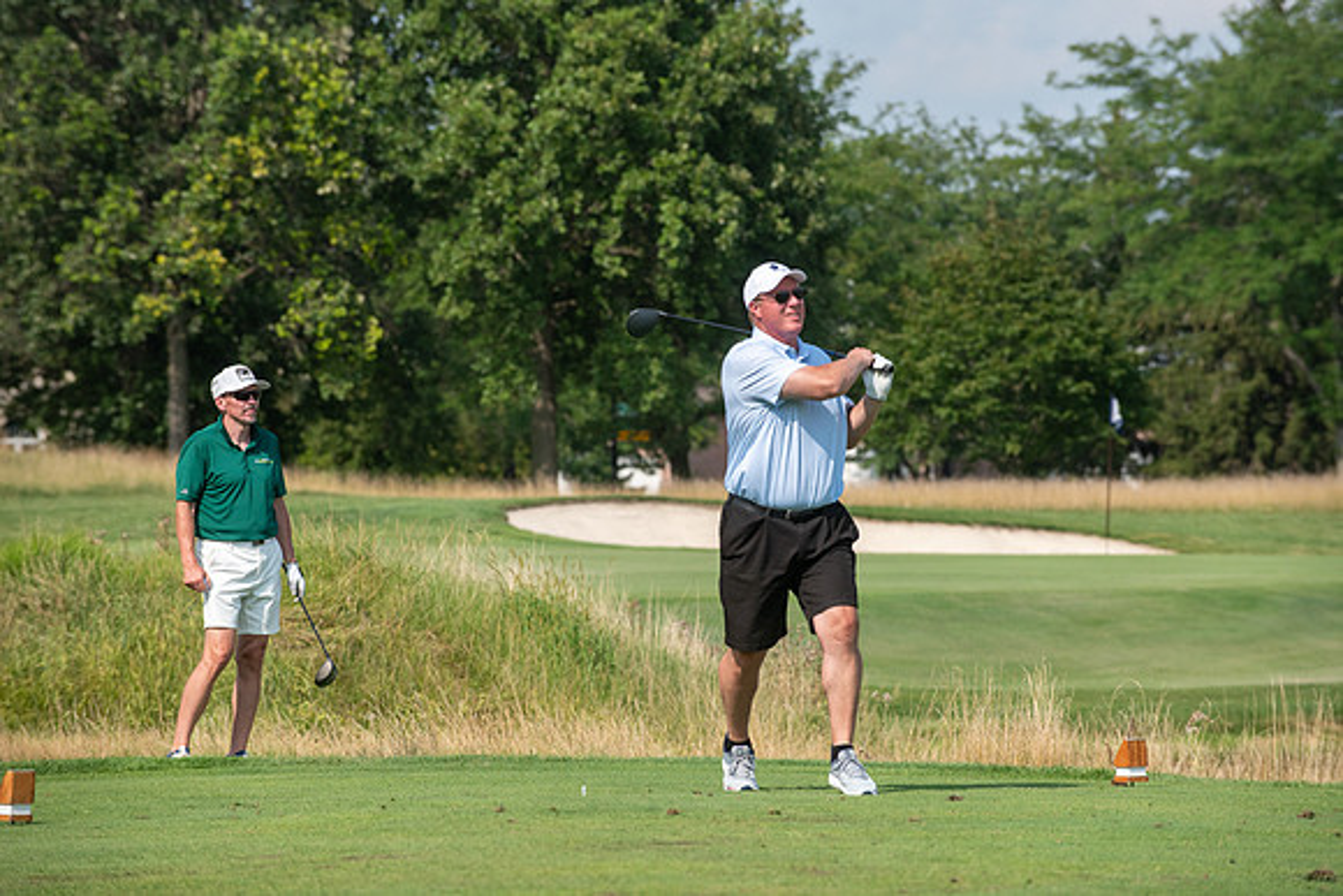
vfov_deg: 6.9
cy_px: 448
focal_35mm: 200
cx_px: 672
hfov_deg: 10.3
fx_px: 7463
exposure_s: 1/2500
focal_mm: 200
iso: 250
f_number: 5
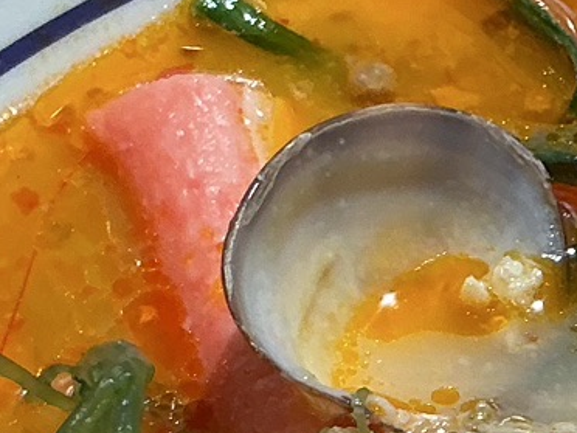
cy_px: 826
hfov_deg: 12.2
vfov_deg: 9.0
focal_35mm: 156
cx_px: 794
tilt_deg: -58.4
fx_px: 2600
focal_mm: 3
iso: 50
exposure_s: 1/50
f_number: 1.8
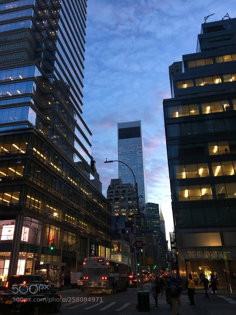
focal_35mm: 29
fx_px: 264
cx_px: 118
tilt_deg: +23.6
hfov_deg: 48.2
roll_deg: +0.3
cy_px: 158
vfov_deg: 61.7
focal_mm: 4.15
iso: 40
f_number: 2.2
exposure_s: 1/30
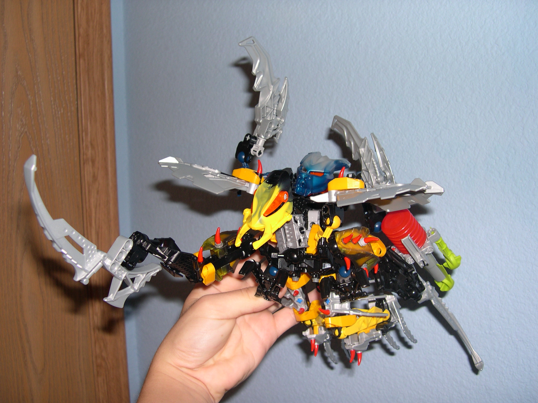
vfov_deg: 37.7
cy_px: 202
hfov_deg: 49.0
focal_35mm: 38
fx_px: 591
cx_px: 269
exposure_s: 1/60
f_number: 2.8
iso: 100
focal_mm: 8
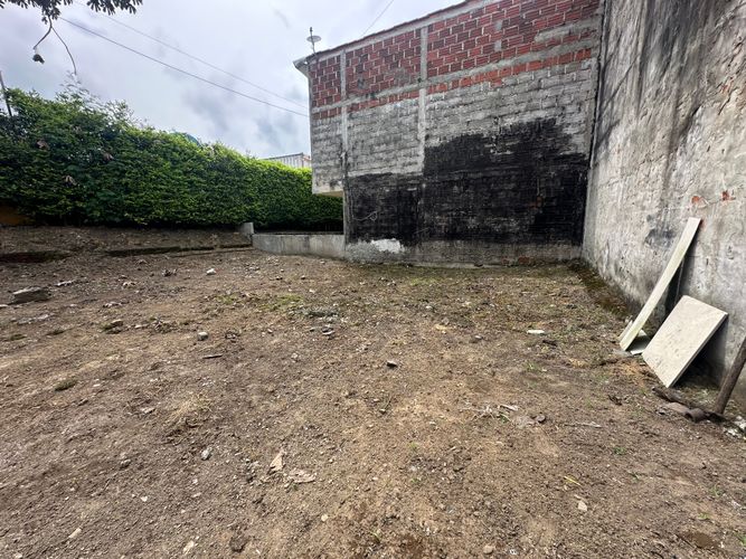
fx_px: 302
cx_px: 373
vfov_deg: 85.7
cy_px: 280
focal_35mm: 14
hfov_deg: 102.1
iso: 40
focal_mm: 2.22
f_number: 2.2
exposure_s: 1/619
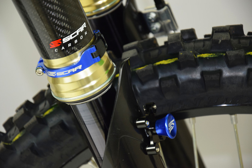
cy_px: 84
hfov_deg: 13.0
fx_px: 1102
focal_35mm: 158
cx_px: 126
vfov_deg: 8.7
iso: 800
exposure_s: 1/80
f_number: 5.6
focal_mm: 105
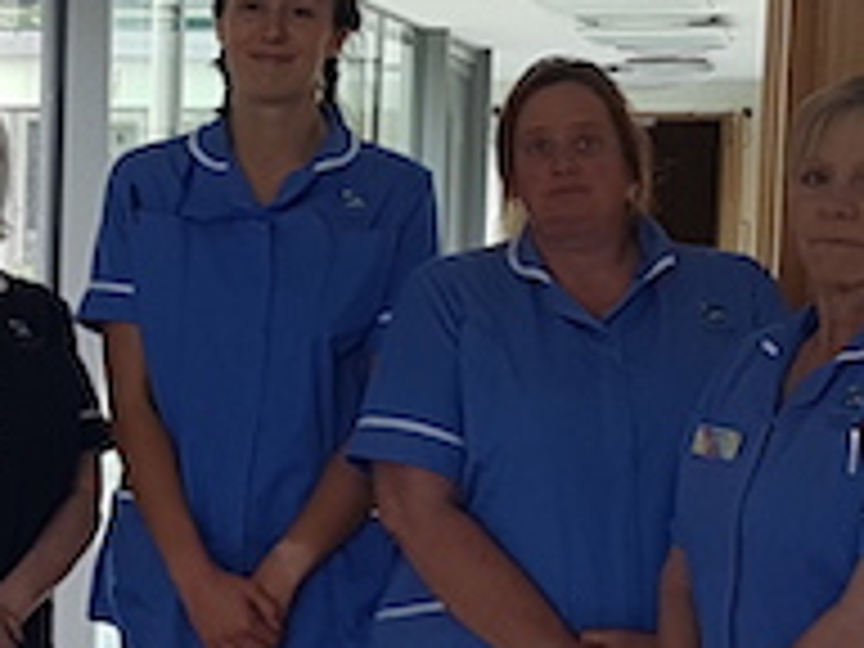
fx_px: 3045
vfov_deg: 12.1
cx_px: -198
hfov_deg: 15.5
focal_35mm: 122
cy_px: 304
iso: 64
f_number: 1.7
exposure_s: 1/100
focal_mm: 4.2
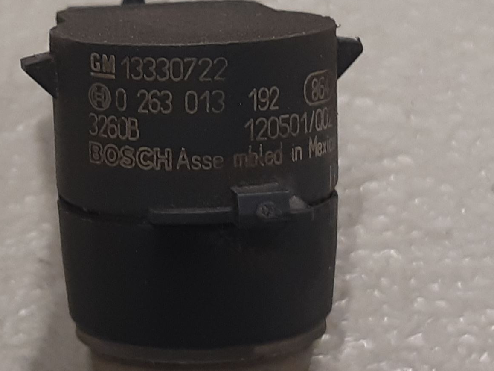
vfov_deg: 31.4
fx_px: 656
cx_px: 146
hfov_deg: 40.5
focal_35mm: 46
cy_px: 144
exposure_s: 1/50
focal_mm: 3.93
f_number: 1.7
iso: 100
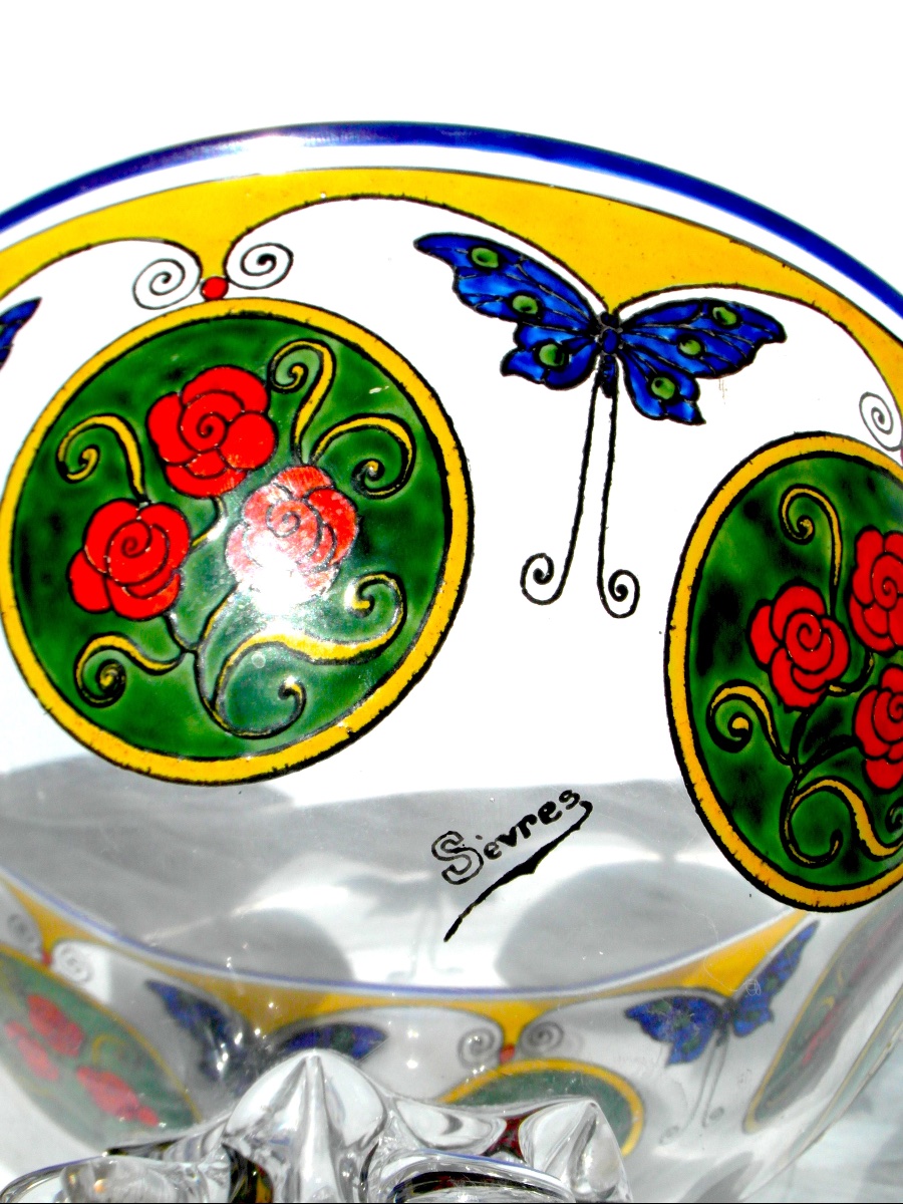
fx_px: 2156
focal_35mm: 62
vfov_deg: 31.2
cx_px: 452
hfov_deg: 23.7
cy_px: 602
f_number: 5.6
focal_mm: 10.2
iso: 80
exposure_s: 1/1000
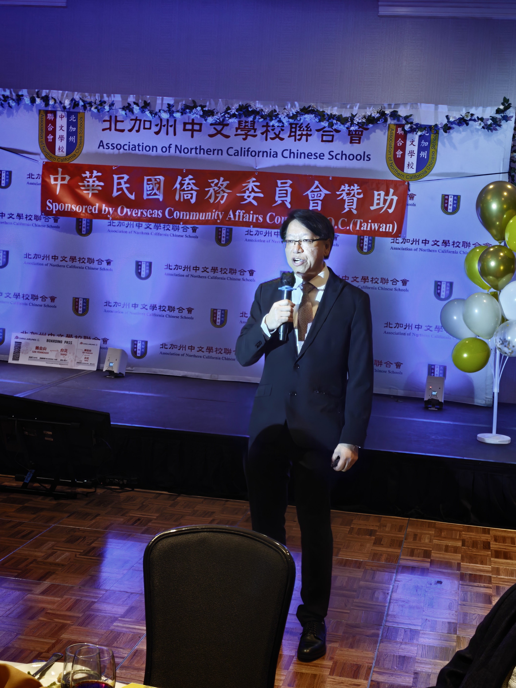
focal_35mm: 56
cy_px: 344
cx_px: 258
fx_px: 1113
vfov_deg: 34.3
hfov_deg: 26.1
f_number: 1.67
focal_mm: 6.62
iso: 160
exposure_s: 1/60
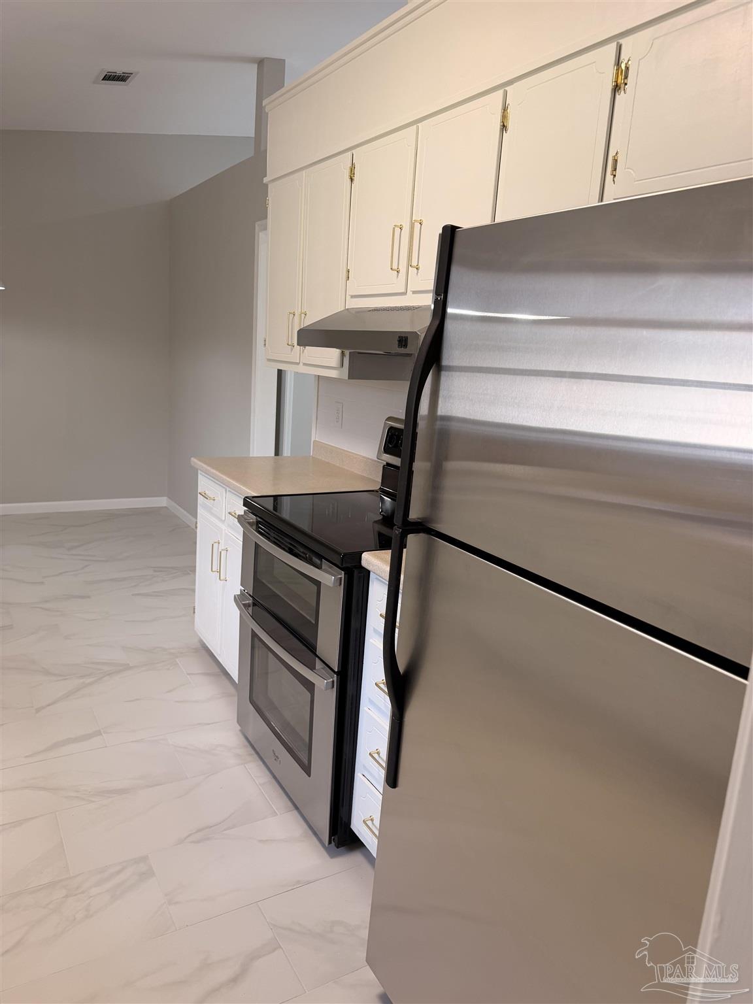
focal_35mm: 24
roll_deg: -3.9
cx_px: 376
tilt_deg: -11.8
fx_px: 696
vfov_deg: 71.6
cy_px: 502
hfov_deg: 56.8
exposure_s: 1/120
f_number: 1.78
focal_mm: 6.76
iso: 125
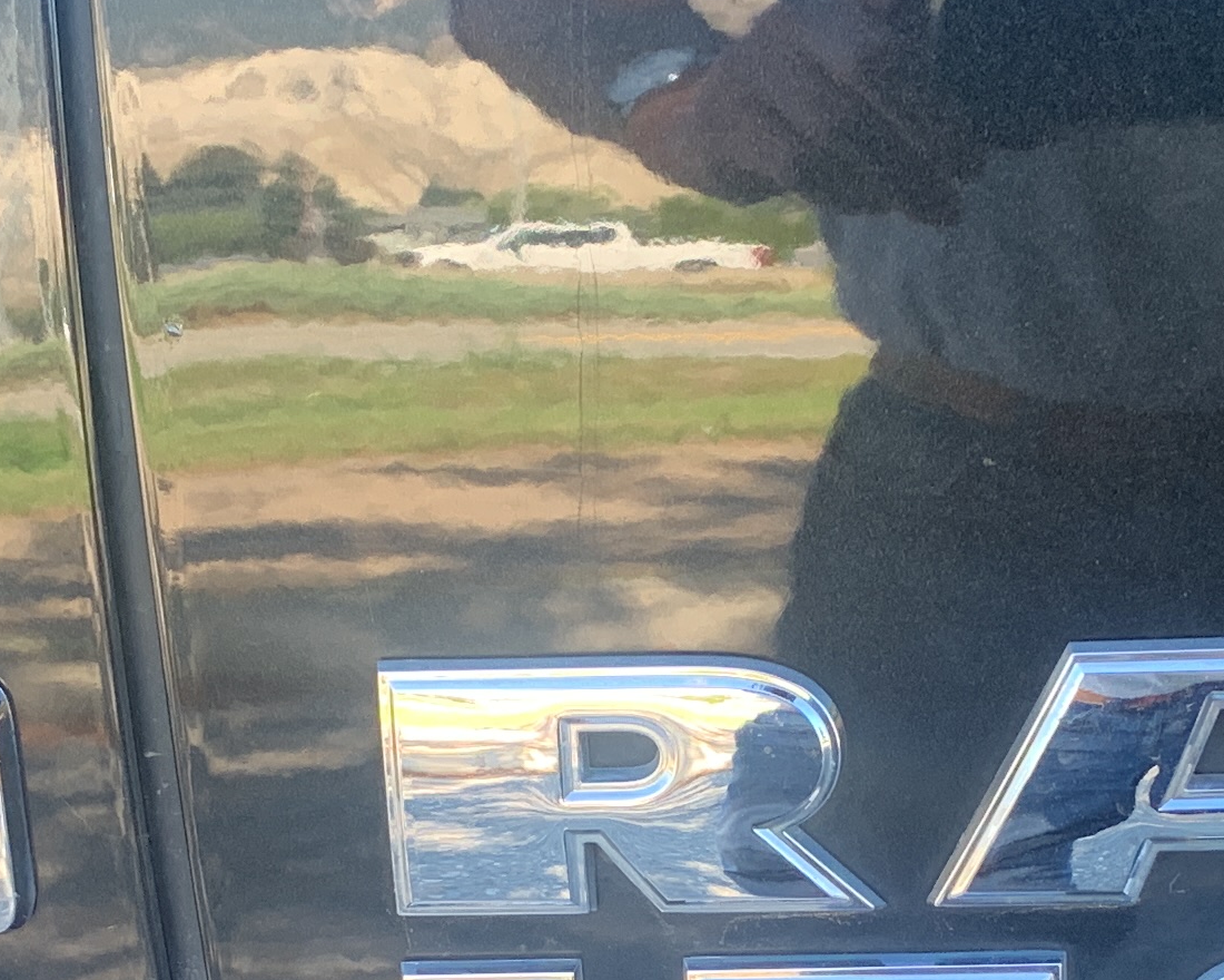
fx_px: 3369
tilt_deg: -24.0
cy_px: 1048
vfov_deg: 16.1
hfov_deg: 20.6
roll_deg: +2.8
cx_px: 618
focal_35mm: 93
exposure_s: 1/121
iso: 64
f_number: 1.8
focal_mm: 4.25
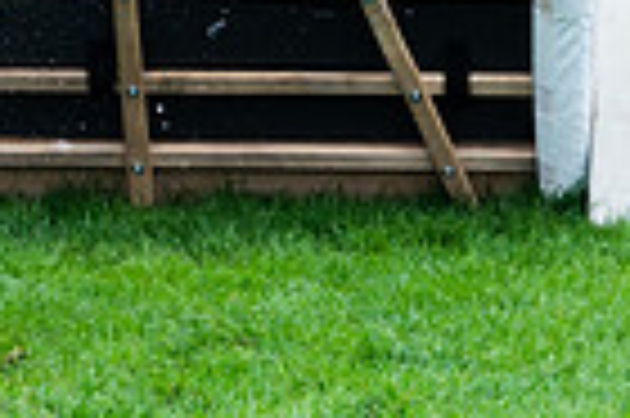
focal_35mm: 679
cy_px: -291
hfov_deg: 3.0
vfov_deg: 2.0
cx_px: -112
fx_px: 11869
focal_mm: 155
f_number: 4
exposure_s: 1/1000
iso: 1000
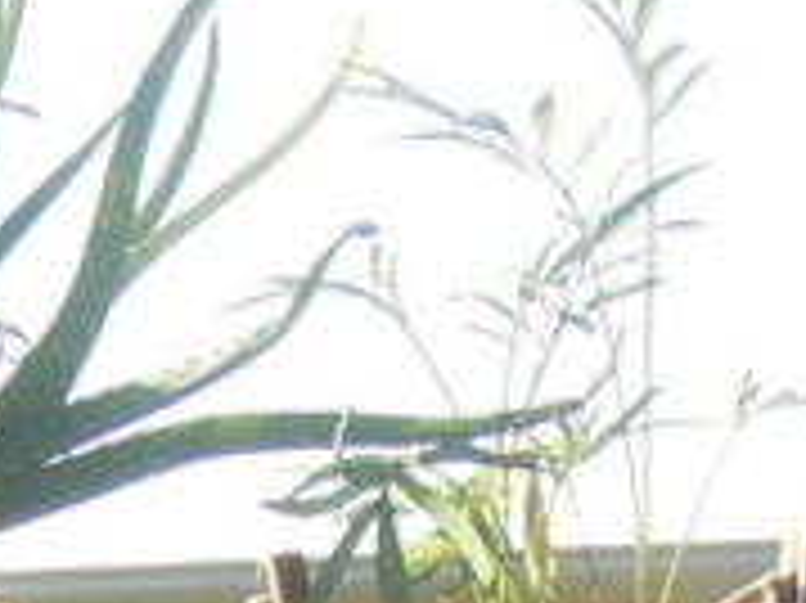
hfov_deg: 16.3
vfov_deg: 10.4
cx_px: 266
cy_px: 1492
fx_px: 2815
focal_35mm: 121
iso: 160
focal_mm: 4.3
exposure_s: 1/800
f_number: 2.8
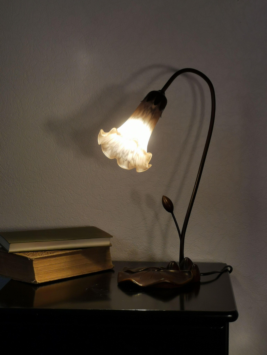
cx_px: 134
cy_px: 178
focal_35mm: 81
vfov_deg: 24.1
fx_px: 833
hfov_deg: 18.2
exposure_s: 1/50
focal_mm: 7.48
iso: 50
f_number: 2.4
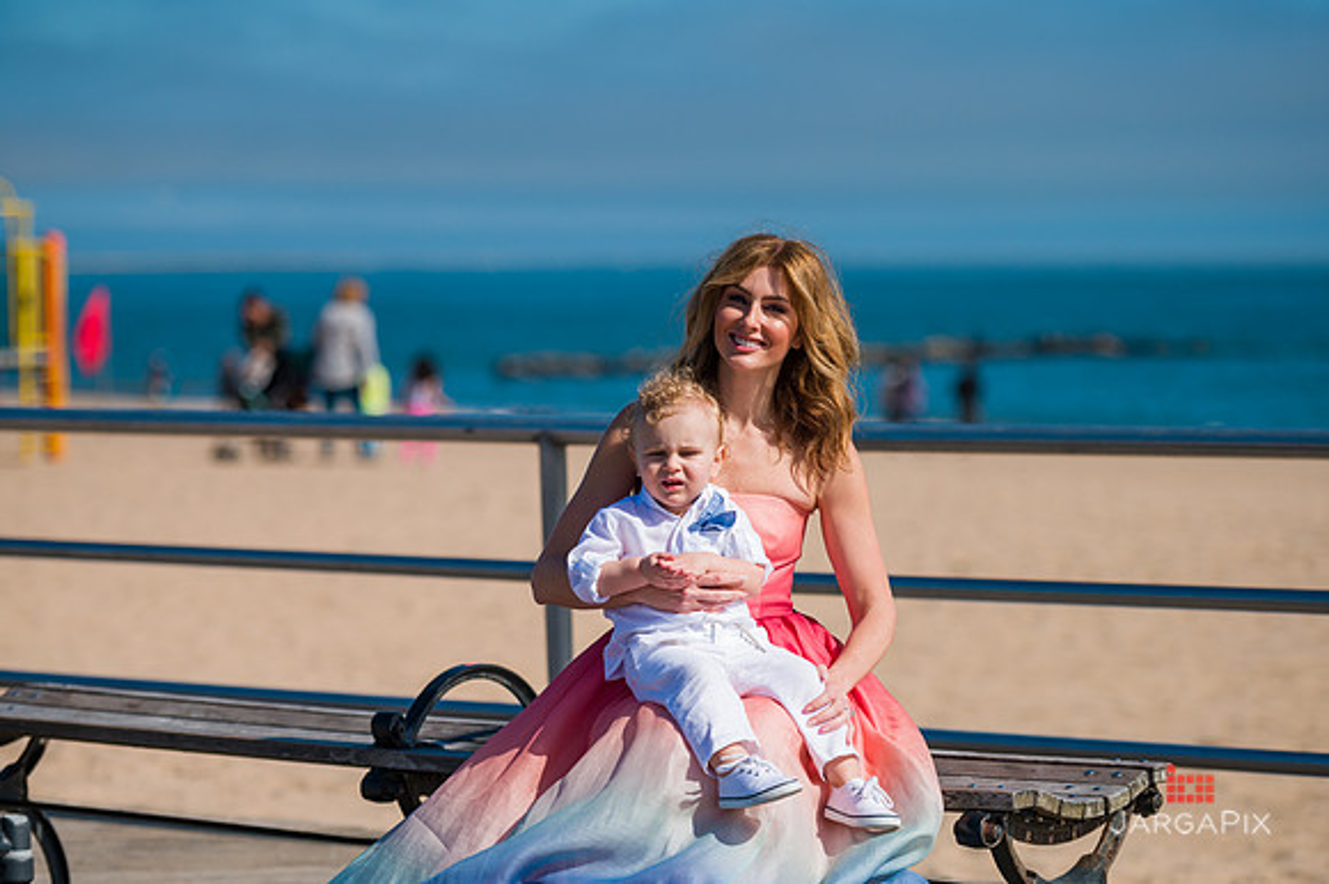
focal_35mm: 125
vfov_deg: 11.0
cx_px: 664
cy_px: 442
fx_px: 4612
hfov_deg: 16.4
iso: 200
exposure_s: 1/6400
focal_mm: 125
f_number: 3.2
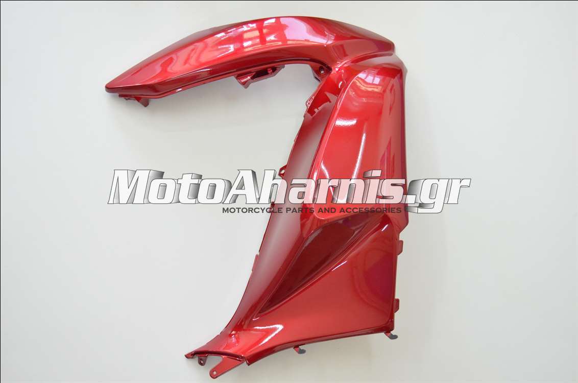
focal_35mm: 51
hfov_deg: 39.0
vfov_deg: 26.4
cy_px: 192
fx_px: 817
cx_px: 289
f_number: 5
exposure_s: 1/100
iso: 1600
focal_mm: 34
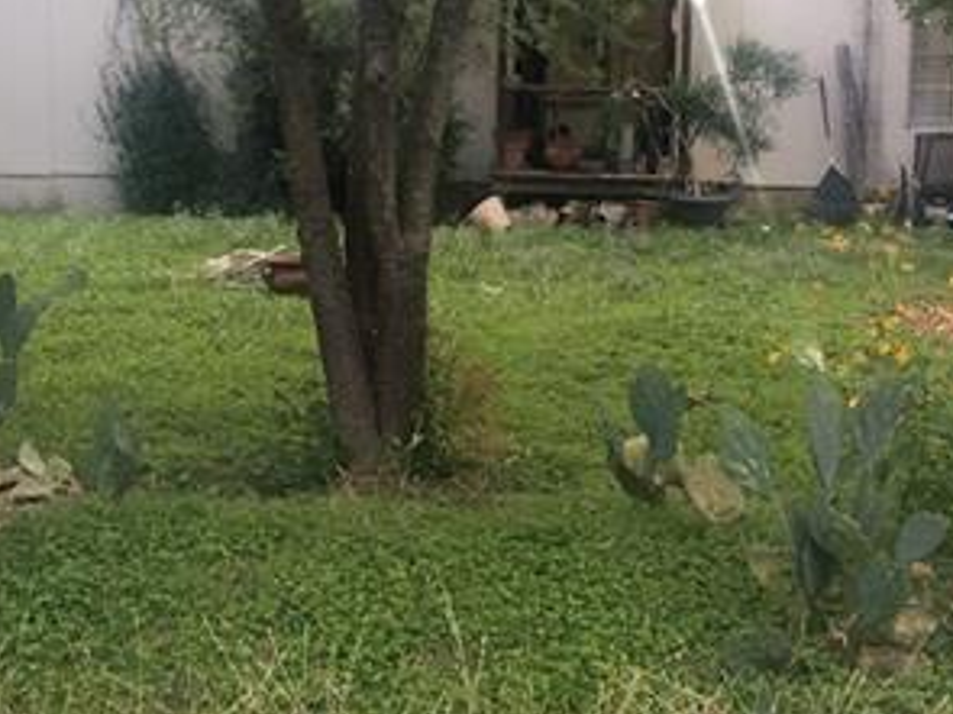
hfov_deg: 30.7
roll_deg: -0.1
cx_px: 430
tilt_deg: -7.7
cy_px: 200
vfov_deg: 23.1
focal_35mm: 63
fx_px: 1734
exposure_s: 1/30
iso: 100
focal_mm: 4.15
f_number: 2.2
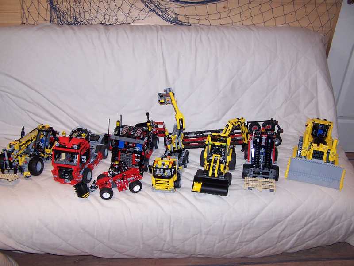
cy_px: 133
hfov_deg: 49.0
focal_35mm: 38
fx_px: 389
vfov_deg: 37.7
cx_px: 177
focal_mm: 6.3
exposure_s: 1/60
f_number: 2.8
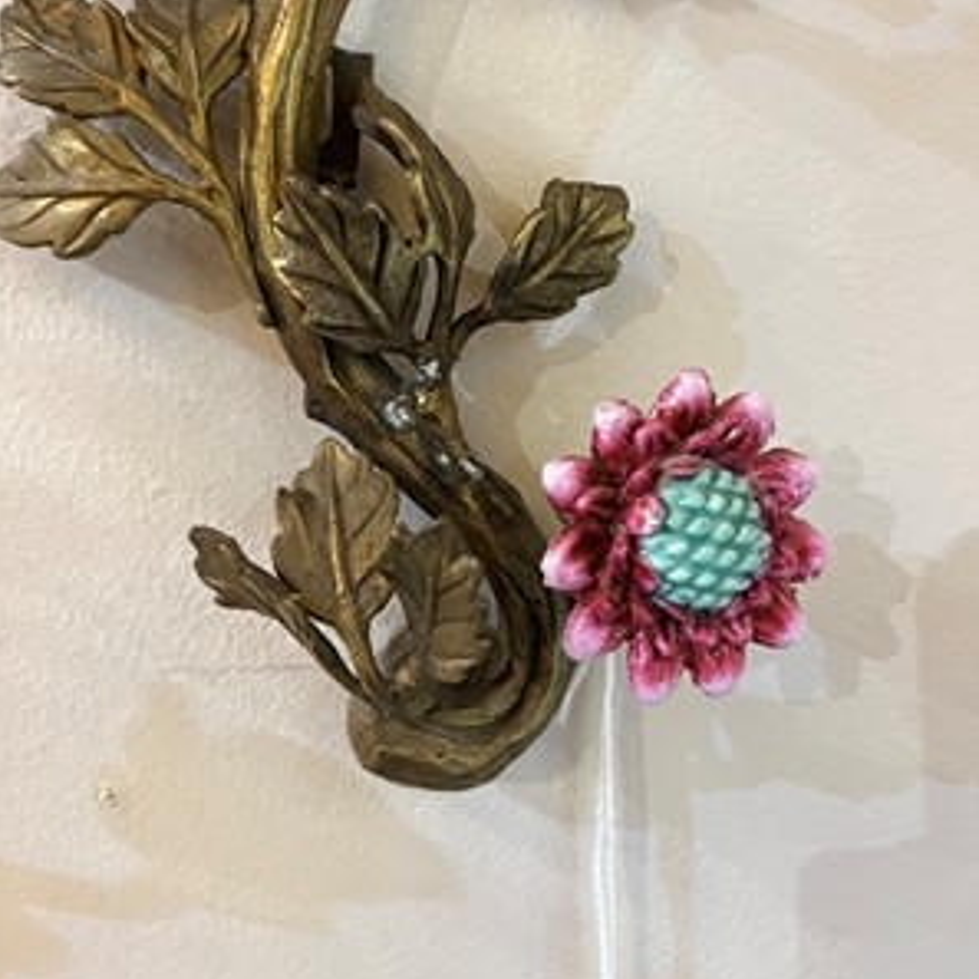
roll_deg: +0.9
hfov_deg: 52.5
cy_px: 340
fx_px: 992
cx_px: 488
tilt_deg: -6.7
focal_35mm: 31
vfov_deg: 51.7
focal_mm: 5.1
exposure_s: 1/50
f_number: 1.6
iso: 320
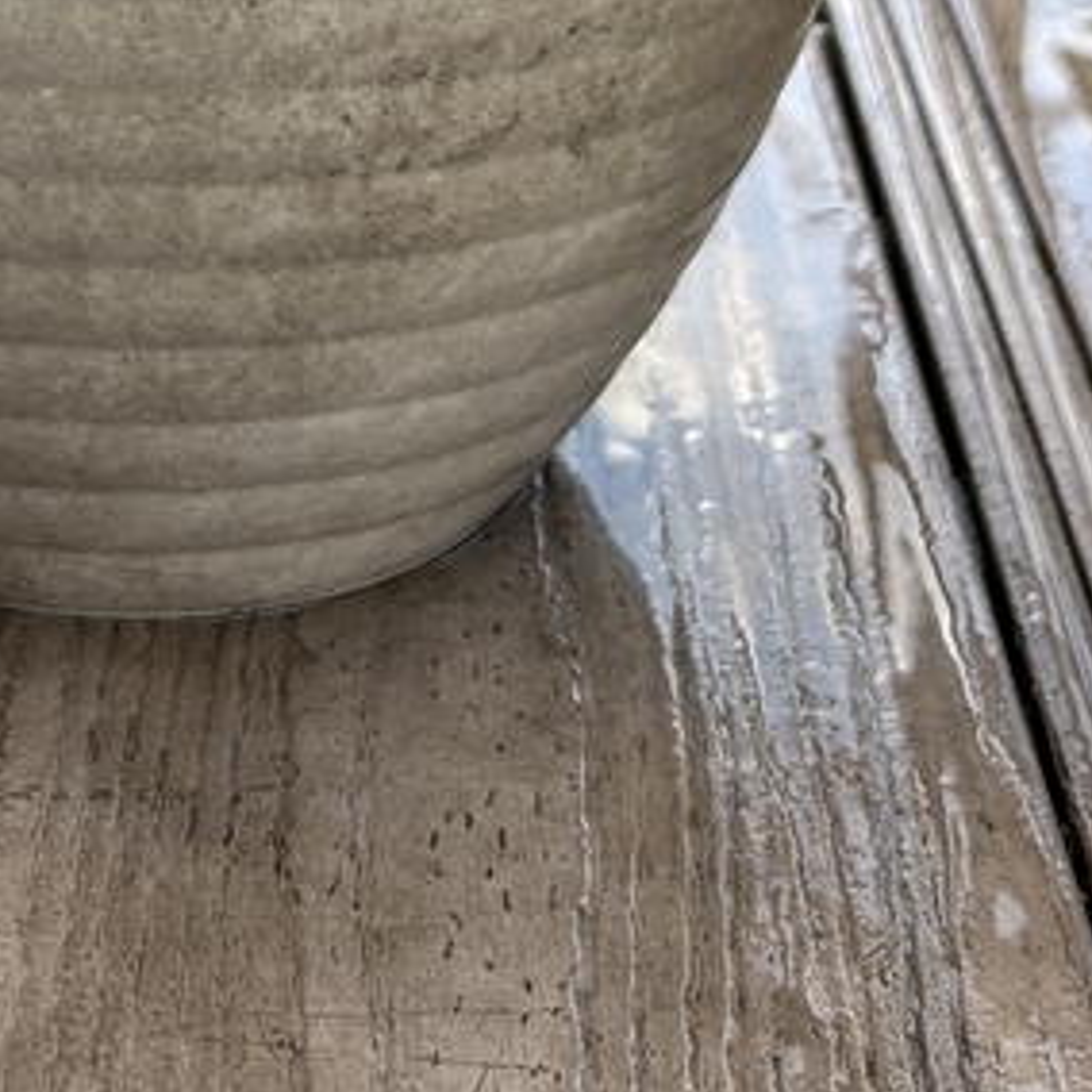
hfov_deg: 17.6
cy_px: -554
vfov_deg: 16.3
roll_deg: -1.2
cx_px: 88
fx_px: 3462
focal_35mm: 97
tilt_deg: -14.2
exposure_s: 1/251
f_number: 1.5
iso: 50
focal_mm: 5.7
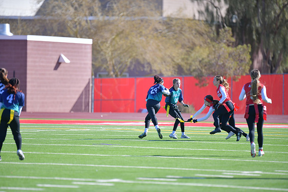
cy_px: 96
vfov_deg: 4.6
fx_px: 2400
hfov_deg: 6.9
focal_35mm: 300
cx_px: 144
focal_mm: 300
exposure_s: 1/4000
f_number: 2.8
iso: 400
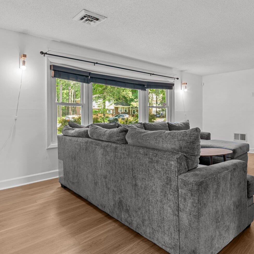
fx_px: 208
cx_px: 150
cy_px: 110
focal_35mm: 25
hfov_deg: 62.5
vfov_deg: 62.7
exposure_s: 1
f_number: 8
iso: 250
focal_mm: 14
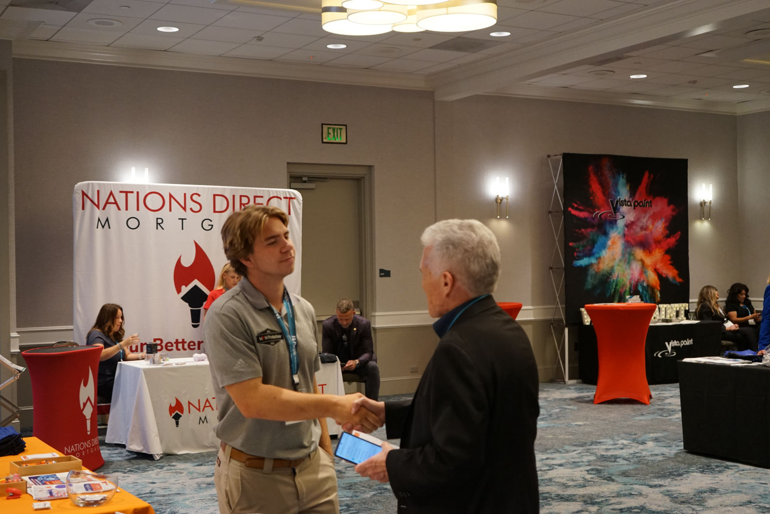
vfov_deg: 29.2
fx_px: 984
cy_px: 257
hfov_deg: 42.7
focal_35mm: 46
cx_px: 385
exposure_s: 1/160
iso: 2000
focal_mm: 46
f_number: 4.5
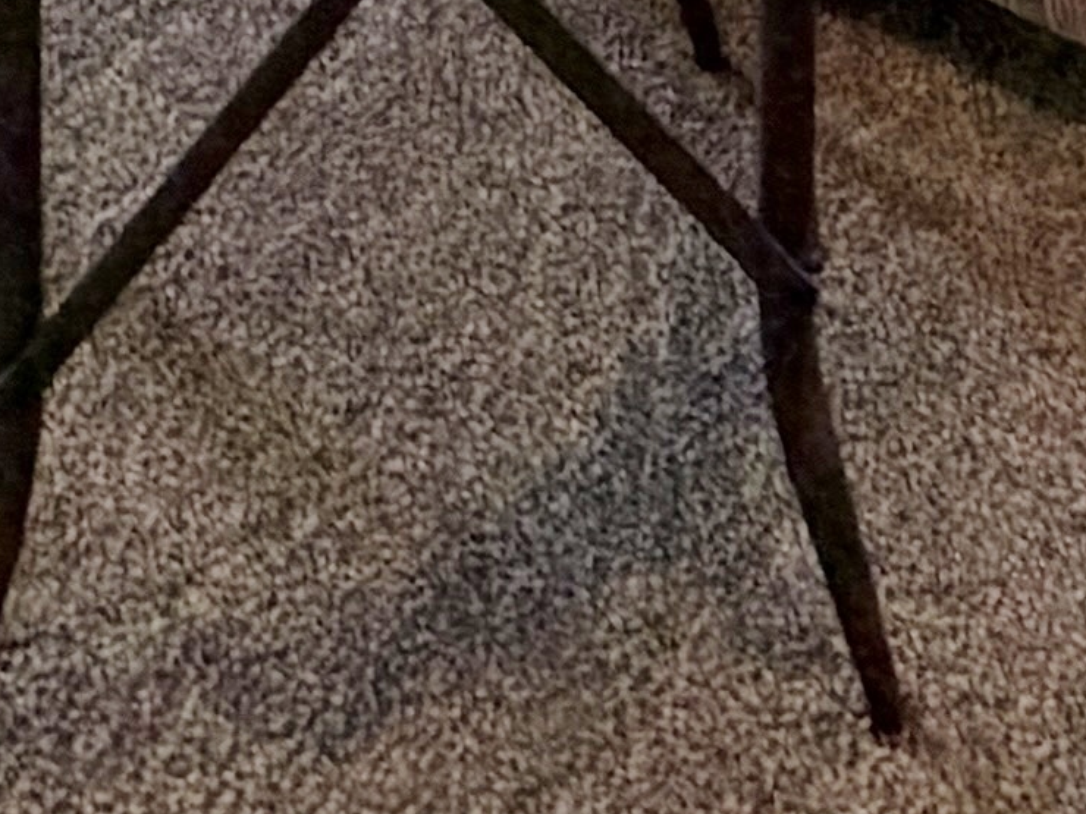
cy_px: -1917
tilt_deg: -5.4
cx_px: 615
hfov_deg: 18.2
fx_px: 3388
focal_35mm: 108
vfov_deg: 9.4
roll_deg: -0.3
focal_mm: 2.22
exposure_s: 1/120
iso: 250
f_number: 2.2
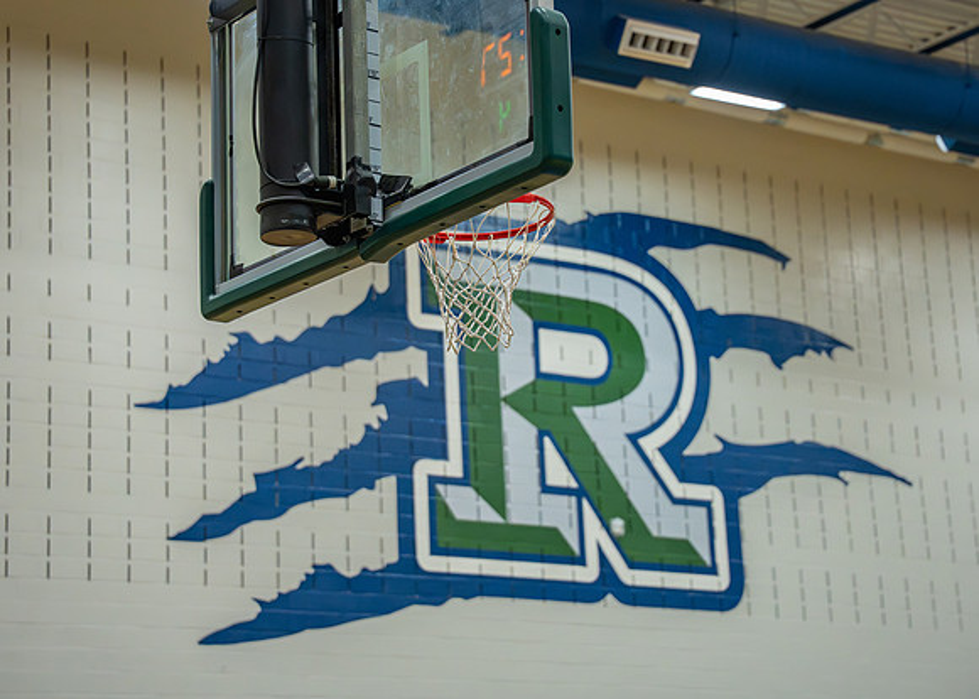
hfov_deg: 21.3
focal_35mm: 94
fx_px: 2604
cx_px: 482
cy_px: 302
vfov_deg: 15.3
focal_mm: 70
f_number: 2.8
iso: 5000
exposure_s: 1/1000
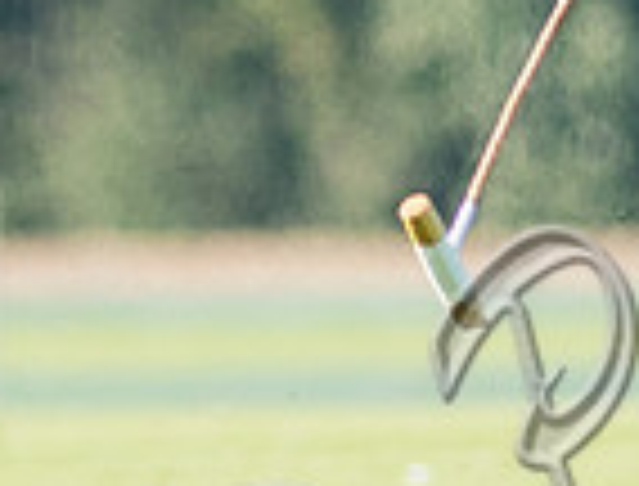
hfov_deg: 0.4
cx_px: 822
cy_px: 345
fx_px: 85774
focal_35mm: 4623
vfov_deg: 0.3
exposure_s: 1/1600
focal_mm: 300
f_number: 3.2
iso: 320
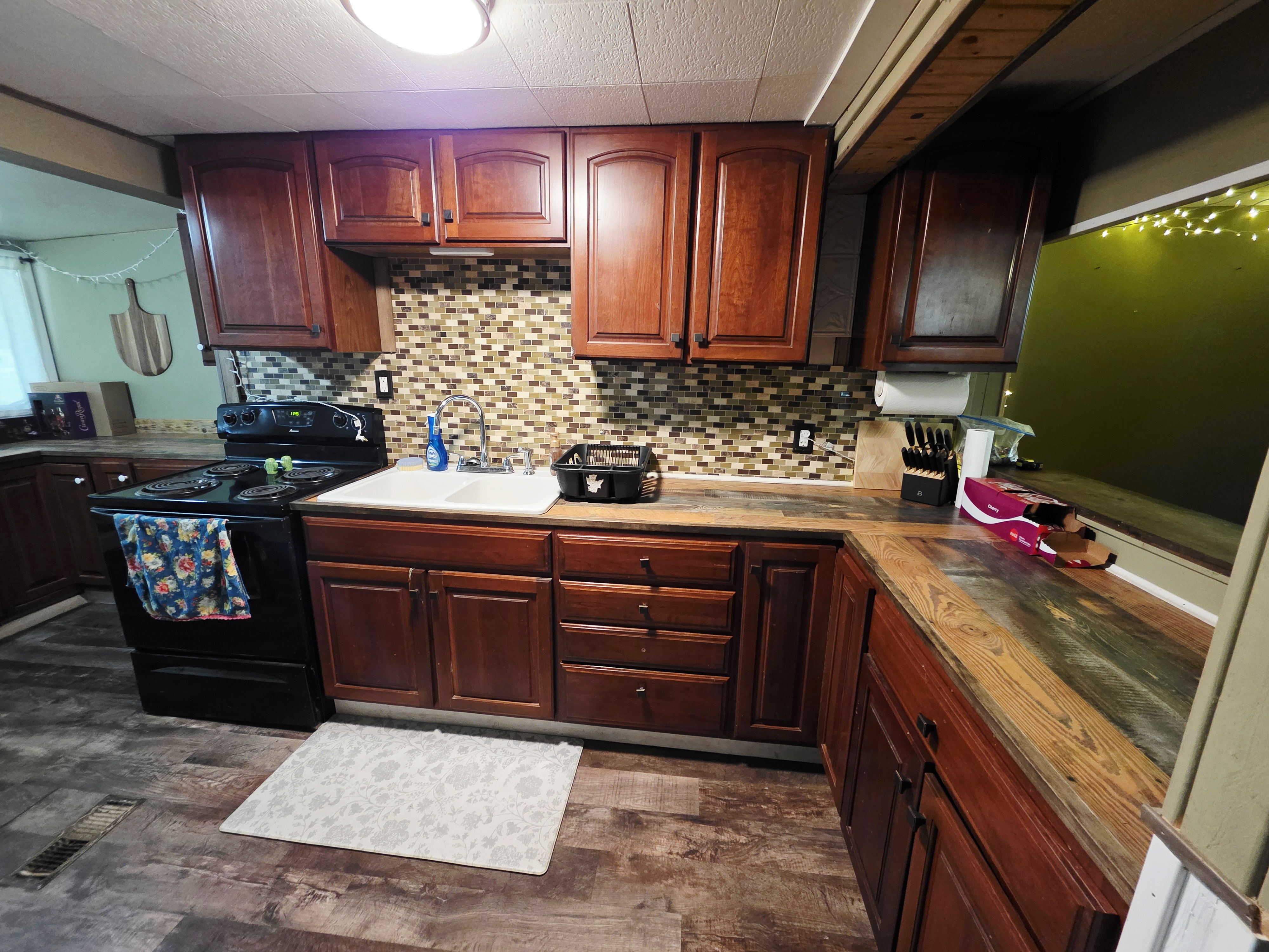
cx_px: 634
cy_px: 476
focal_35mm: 13
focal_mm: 2.2
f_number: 1.9
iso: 800
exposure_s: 1/60.2
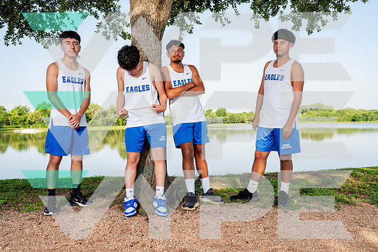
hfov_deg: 58.7
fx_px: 336
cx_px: 189
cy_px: 126
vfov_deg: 41.1
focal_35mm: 32
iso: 400
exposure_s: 1/250
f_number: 8
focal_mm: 32
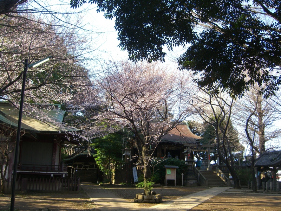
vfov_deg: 37.7
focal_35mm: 38
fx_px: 308
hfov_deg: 49.0
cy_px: 106
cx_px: 140
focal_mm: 7.9
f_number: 2.8
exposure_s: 1/160
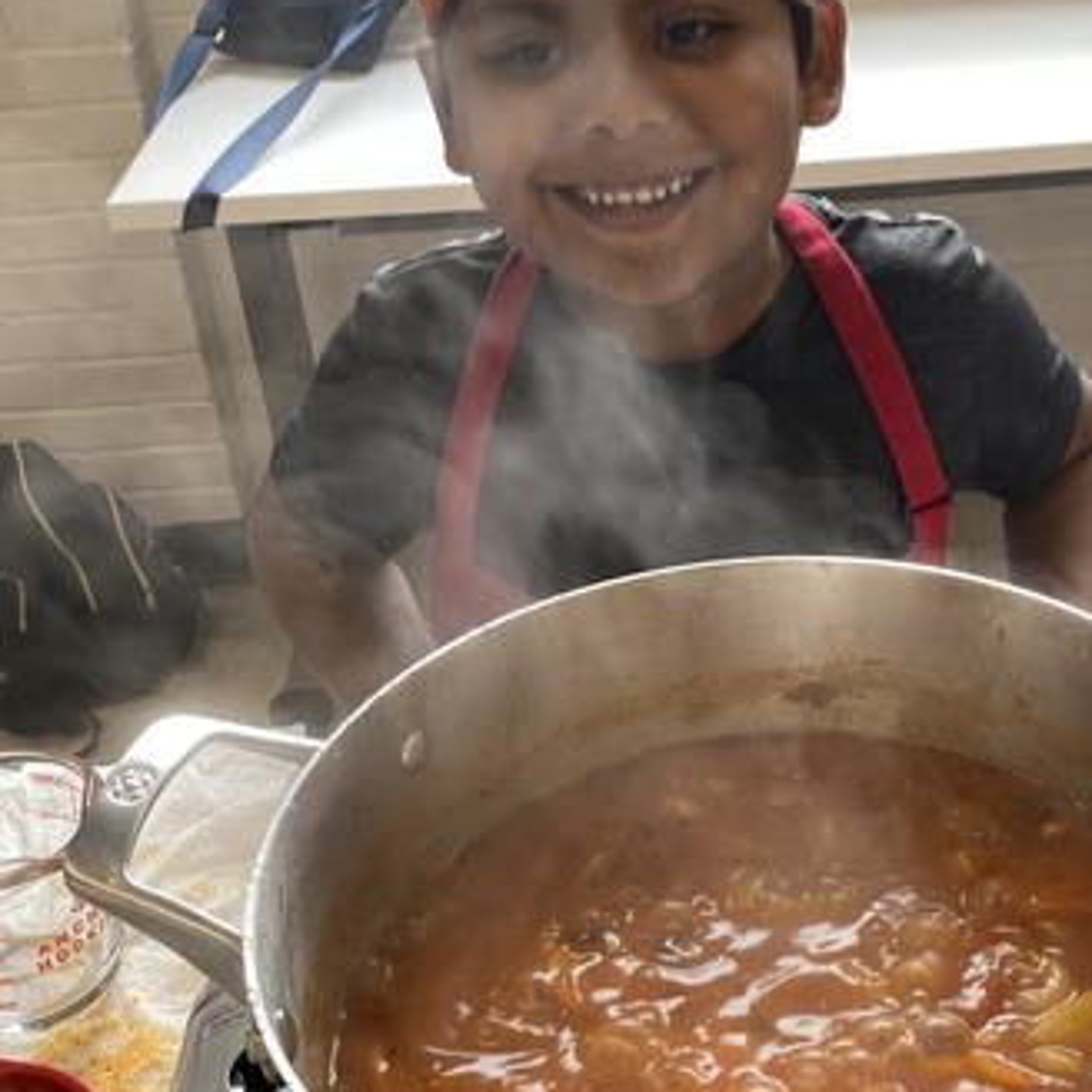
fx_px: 1749
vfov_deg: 34.6
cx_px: 767
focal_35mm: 49
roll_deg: +4.1
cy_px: 613
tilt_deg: -33.7
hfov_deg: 34.2
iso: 40
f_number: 1.8
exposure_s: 1/120
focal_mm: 4.25
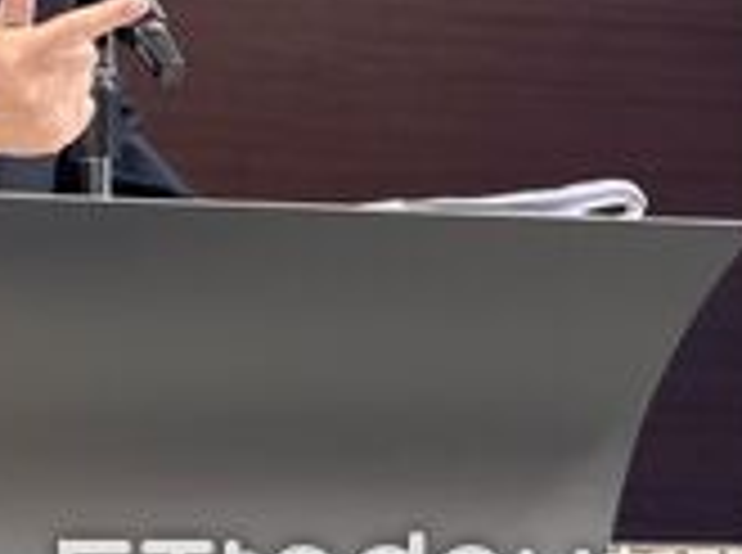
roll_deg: -0.4
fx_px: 5197
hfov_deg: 8.1
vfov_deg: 6.1
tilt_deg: +4.7
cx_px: -22
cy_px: -5
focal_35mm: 243
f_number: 2.8
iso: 400
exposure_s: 1/120
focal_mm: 16.89
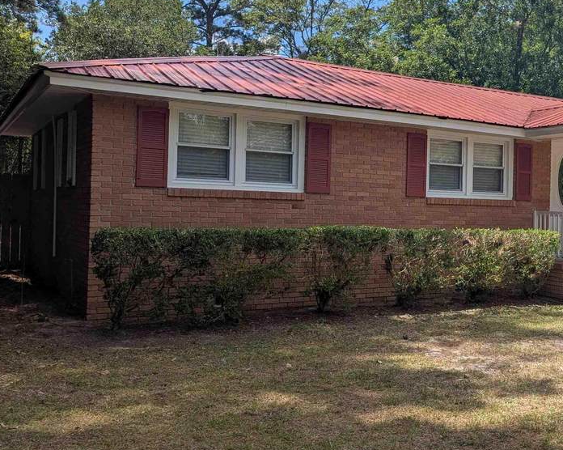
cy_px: 200
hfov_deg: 40.0
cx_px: 496
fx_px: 716
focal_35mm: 43
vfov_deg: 34.8
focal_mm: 6.81
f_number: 1.85
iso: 46
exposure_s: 1/3236
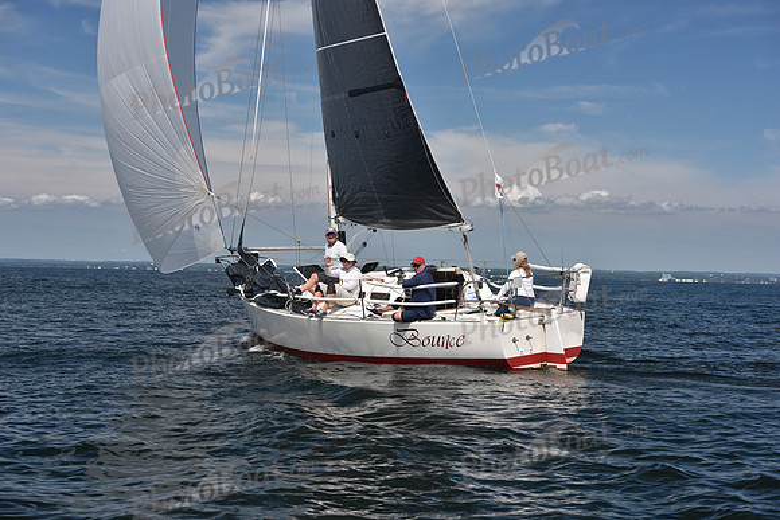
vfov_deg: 19.5
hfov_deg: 28.8
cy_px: 260
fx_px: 1517
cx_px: 390
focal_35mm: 70
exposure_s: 1/500
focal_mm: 70
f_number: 7.1
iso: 200
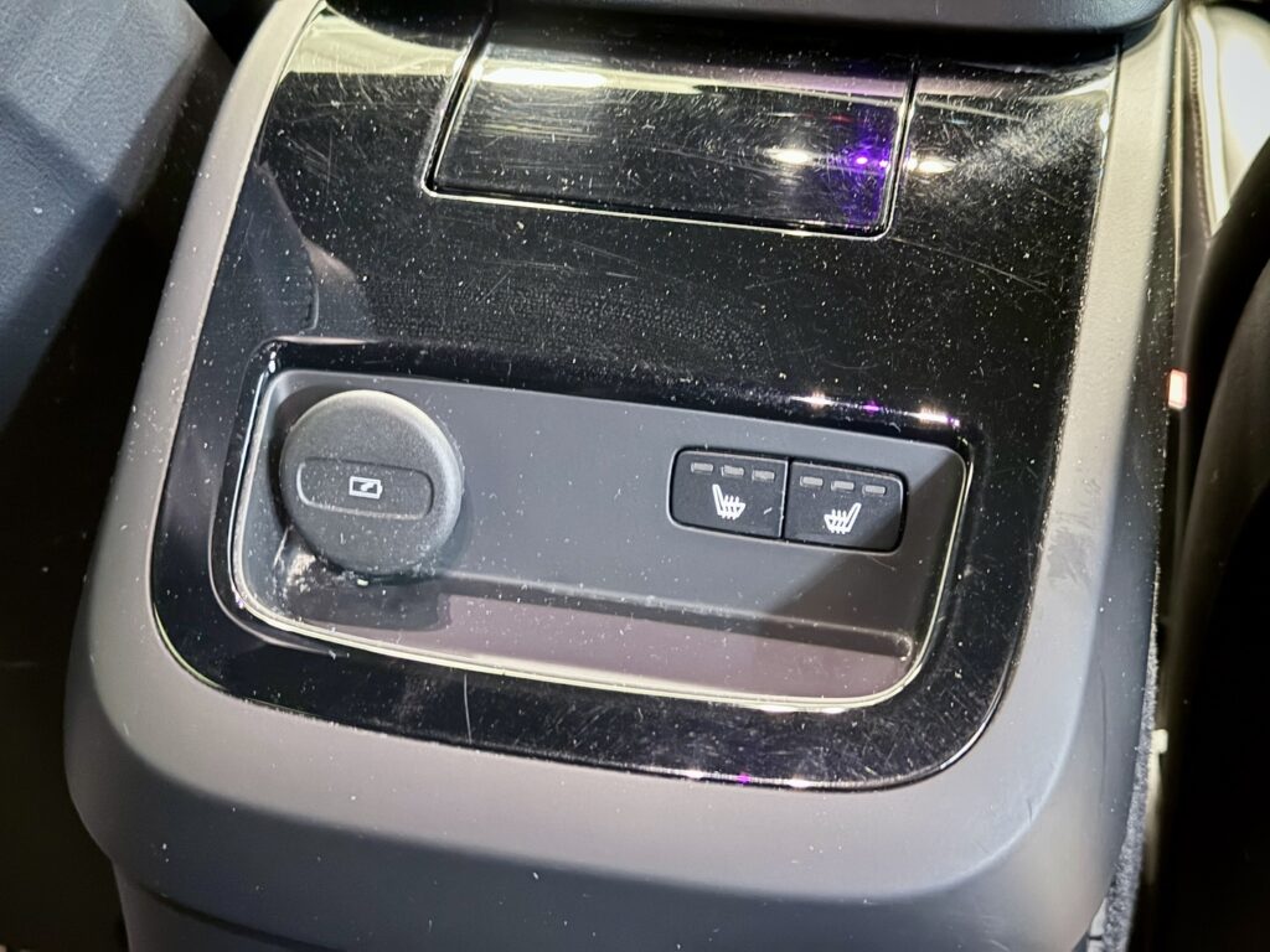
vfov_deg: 30.3
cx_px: 635
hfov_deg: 39.7
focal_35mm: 48
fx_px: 1761
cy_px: 476
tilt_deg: -37.2
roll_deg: +0.2
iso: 640
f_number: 1.78
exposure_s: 1/5
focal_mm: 6.76
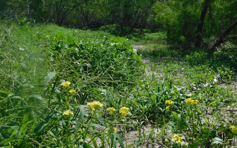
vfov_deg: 27.9
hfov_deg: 43.5
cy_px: 52
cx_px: 122
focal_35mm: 46
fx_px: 297
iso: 125
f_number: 7.2
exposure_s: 1/400
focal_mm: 7.1
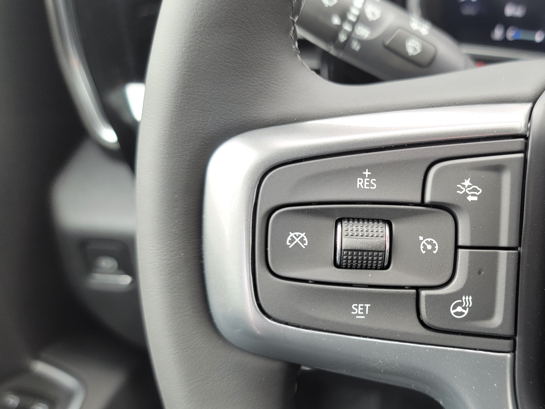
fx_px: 583
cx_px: 398
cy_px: 240
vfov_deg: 38.5
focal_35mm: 37
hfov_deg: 48.5
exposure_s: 1/120
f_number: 1.8
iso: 100
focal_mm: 6.7
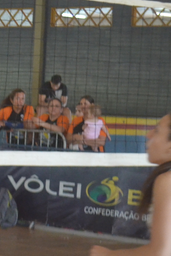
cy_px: 58
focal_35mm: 183
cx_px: -200
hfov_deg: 7.2
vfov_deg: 11.2
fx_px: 1304
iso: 1600
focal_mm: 34
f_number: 5
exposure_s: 1/160
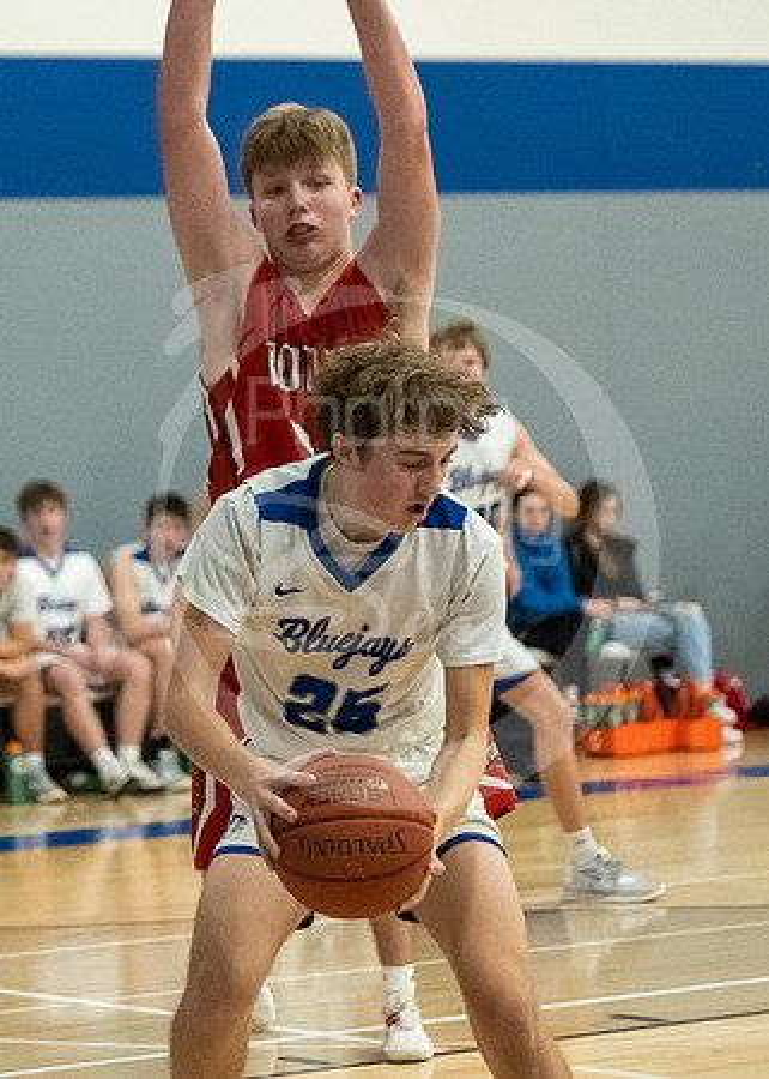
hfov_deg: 9.3
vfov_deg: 13.0
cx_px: 207
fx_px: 4715
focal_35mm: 154
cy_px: 540
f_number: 2.8
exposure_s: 1/1000
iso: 3200
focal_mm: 70
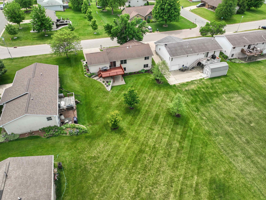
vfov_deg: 56.8
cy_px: 100
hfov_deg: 71.6
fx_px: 184
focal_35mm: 24
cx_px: 133
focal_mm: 12.29
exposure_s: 1/640
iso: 100
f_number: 2.8
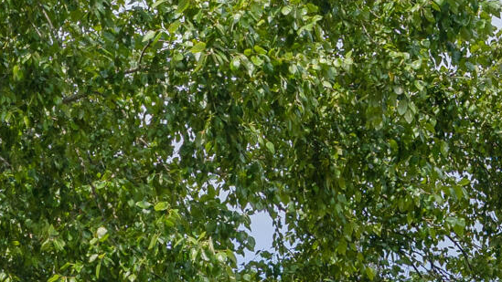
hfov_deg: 12.9
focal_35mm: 166
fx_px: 2210
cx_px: 335
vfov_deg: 6.7
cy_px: 830
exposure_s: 1/1000
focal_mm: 29
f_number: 8
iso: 320
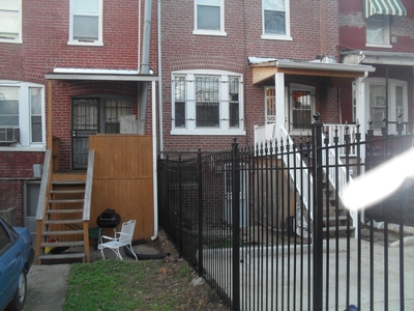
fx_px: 419
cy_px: 156
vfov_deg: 40.7
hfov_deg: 52.6
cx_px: 207
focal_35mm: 35
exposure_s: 1/45
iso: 160
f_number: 3.2
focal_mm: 6.3
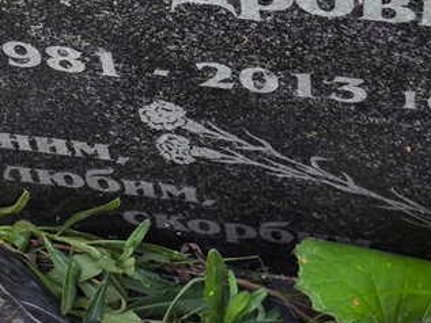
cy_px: -79
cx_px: 195
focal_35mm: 126
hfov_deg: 15.6
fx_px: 1569
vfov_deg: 11.5
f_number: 1.7
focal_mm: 4.71
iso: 50
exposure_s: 1/128
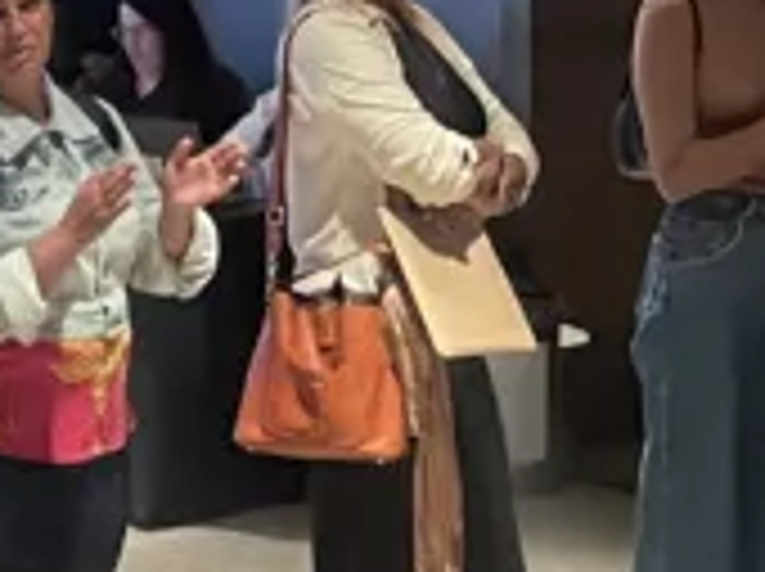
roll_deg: -3.8
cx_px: 652
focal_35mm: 157
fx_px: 3465
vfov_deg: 9.3
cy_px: -86
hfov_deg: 12.5
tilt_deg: +0.8
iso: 500
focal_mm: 4.2
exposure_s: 1/45
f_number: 1.6
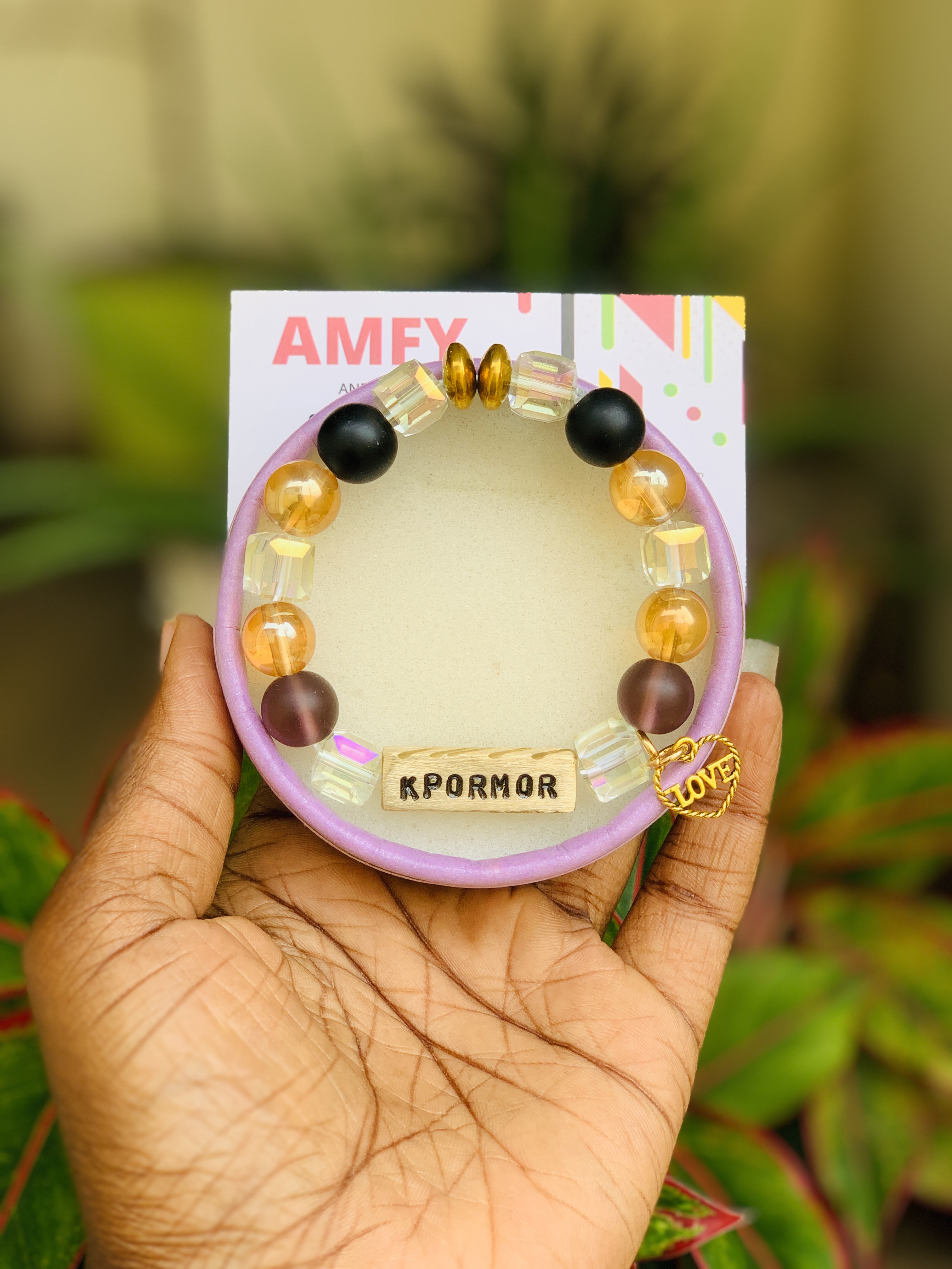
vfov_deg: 36.8
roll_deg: -0.7
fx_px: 1907
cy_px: 634
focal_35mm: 52
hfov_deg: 28.0
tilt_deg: -17.0
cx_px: 476
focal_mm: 6
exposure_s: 1/190
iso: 16
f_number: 2.4
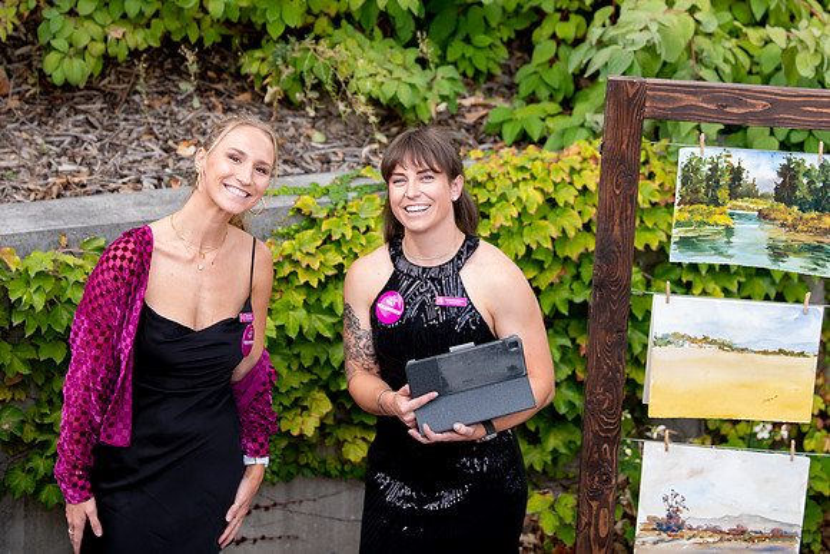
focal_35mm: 123
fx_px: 2831
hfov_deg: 16.7
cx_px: 443
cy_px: 140
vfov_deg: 11.1
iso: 200
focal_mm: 82
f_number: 2.8
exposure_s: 1/160
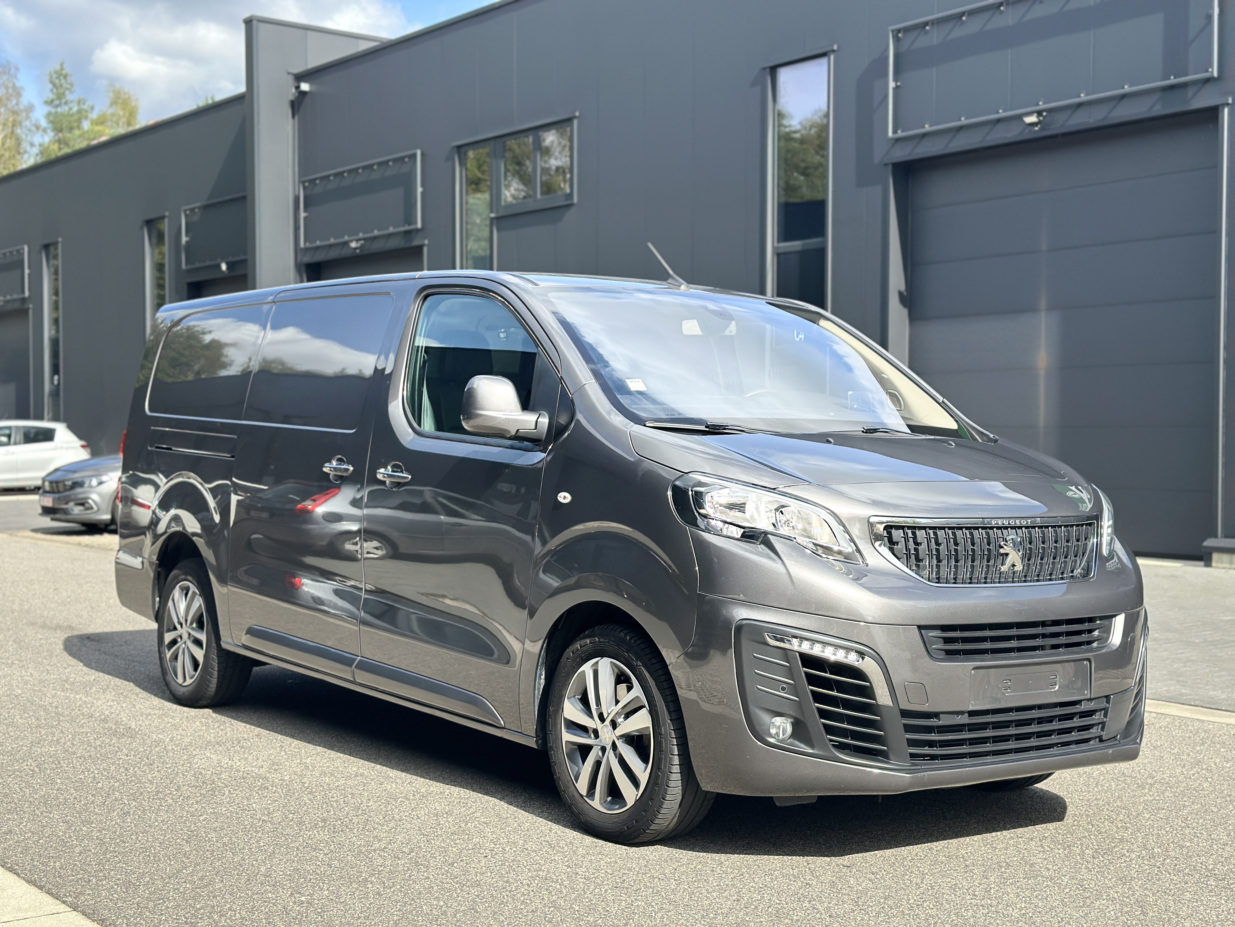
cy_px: 464
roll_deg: -1.1
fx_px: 1713
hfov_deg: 39.7
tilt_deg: -0.7
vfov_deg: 30.3
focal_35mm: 48
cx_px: 618
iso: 80
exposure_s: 1/1916
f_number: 1.78
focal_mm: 6.86
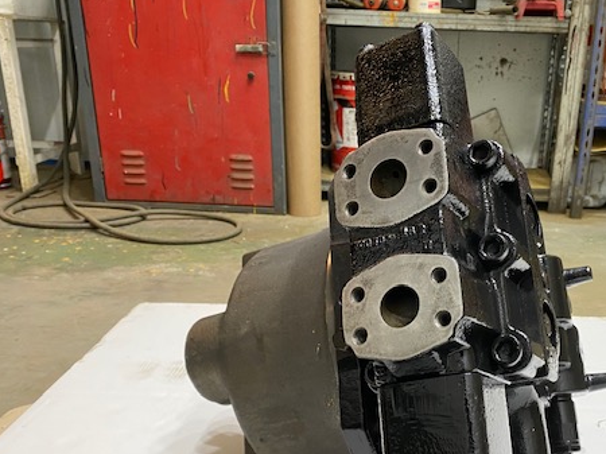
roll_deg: -3.1
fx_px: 647
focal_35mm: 37
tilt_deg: -20.4
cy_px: 286
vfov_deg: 38.4
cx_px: 420
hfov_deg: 49.0
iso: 100
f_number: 1.8
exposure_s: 1/50
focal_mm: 4.25
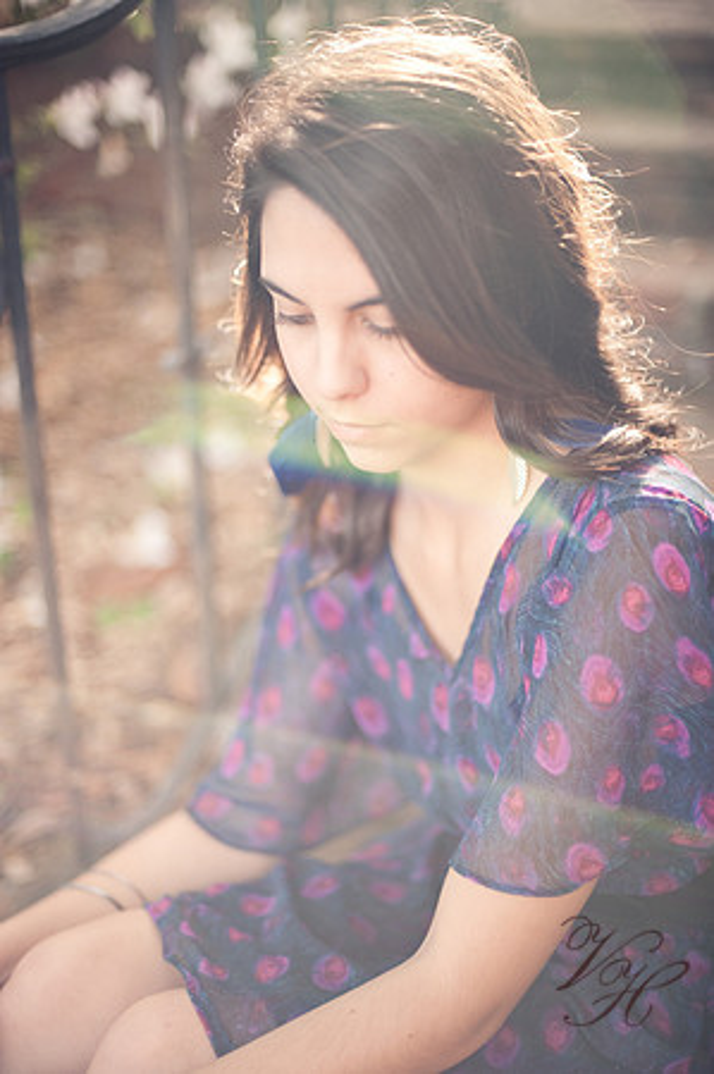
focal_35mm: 50
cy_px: 537
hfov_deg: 26.9
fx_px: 1491
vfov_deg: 39.6
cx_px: 357
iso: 320
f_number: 1.4
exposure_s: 1/1000
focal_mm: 50
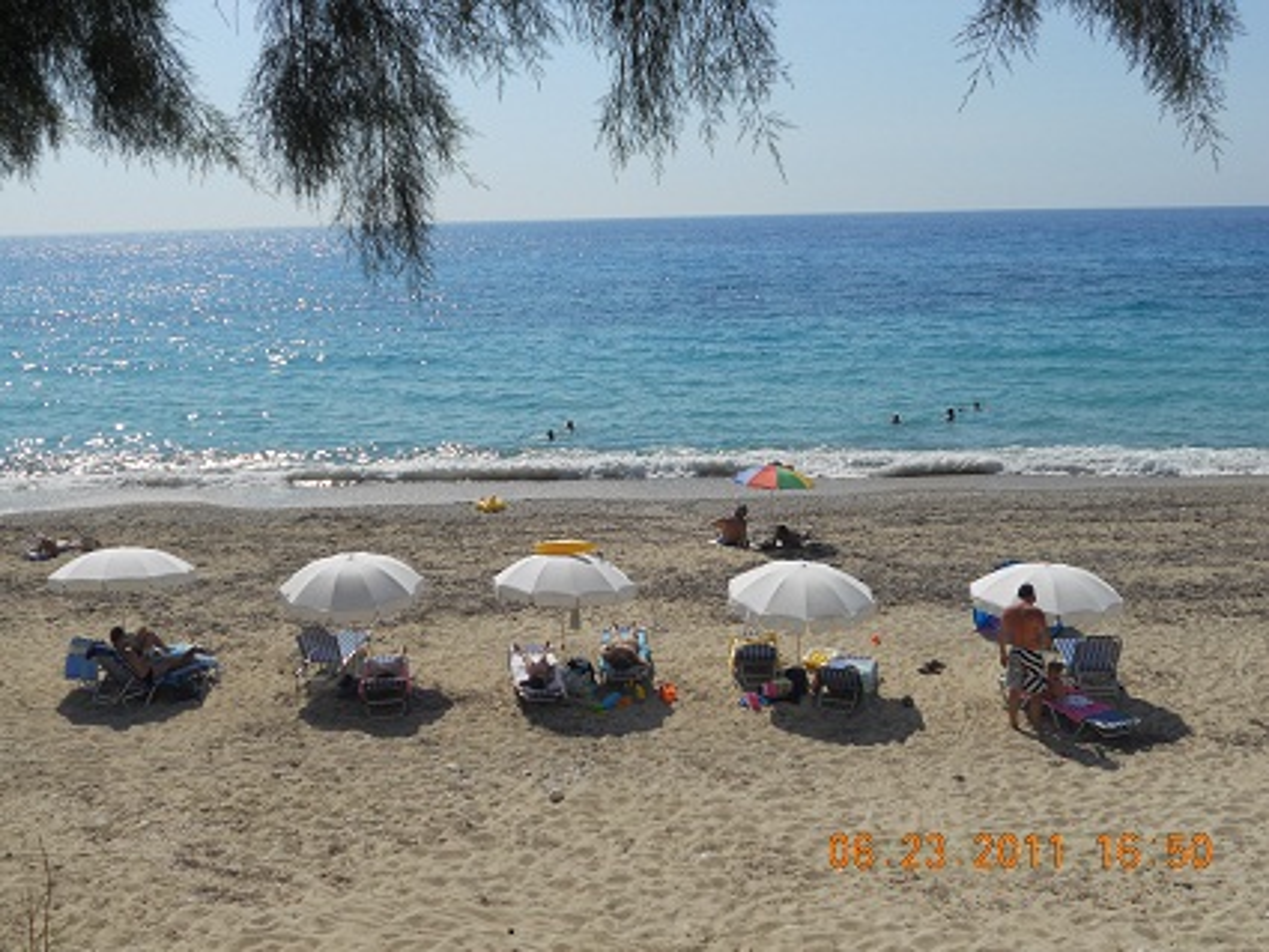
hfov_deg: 49.0
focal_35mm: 38
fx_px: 1393
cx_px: 634
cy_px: 476
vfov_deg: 37.7
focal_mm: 6.9
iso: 80
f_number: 9.8
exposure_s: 1/320
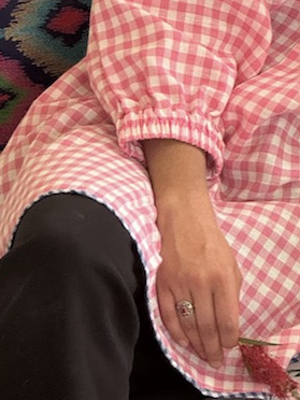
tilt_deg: -13.7
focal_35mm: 206
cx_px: 323
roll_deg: +2.0
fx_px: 2380
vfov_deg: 9.5
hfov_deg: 7.2
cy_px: -44
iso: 250
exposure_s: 1/60
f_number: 2.8
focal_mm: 9
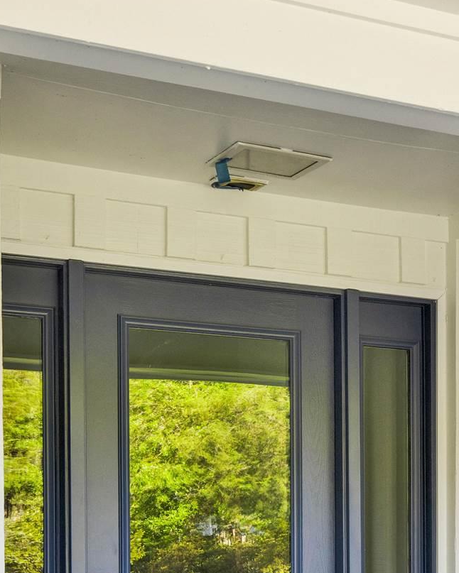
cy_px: 561
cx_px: 595
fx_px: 1303
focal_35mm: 77
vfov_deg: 23.8
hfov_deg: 18.6
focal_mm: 21.5
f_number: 11
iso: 400
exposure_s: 1/80
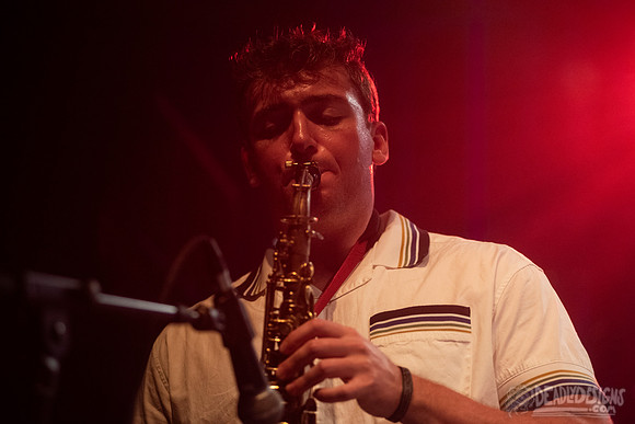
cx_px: 318
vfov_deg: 12.5
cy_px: 212
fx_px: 1941
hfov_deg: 18.6
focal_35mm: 110
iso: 2500
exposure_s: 1/125
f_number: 3.2
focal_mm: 110
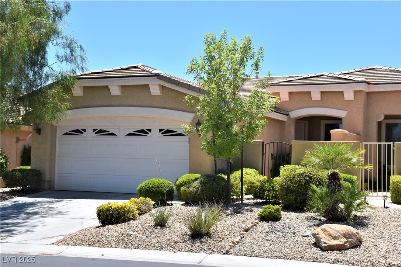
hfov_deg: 37.9
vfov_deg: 25.8
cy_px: 134
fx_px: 585
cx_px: 200
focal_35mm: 52
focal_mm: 35
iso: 200
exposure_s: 1/400
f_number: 10
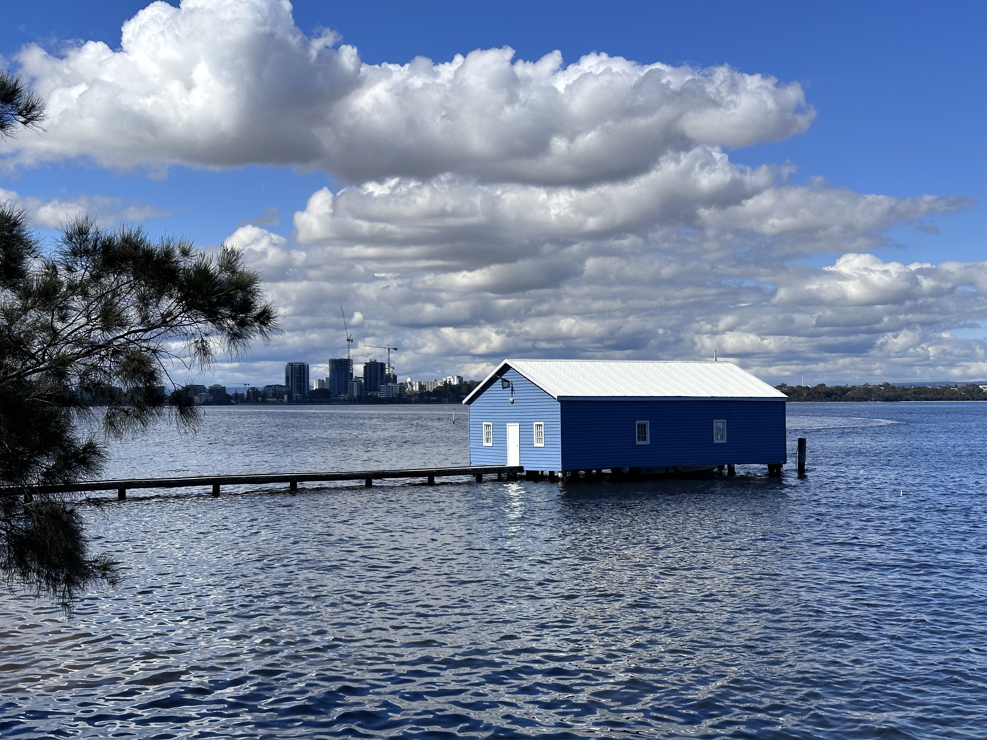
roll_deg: +0.3
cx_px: 494
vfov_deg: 30.3
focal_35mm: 48
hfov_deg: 39.7
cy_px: 370
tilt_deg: +1.7
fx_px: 1369
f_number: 1.78
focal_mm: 6.86
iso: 64
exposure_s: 1/7634
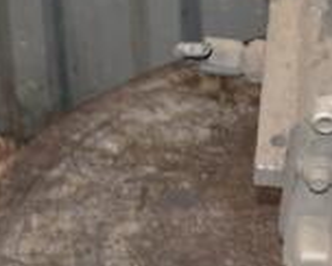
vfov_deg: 11.0
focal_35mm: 139
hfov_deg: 13.2
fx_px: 1366
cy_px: -46
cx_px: 470
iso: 800
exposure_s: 1/60
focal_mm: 25
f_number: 5
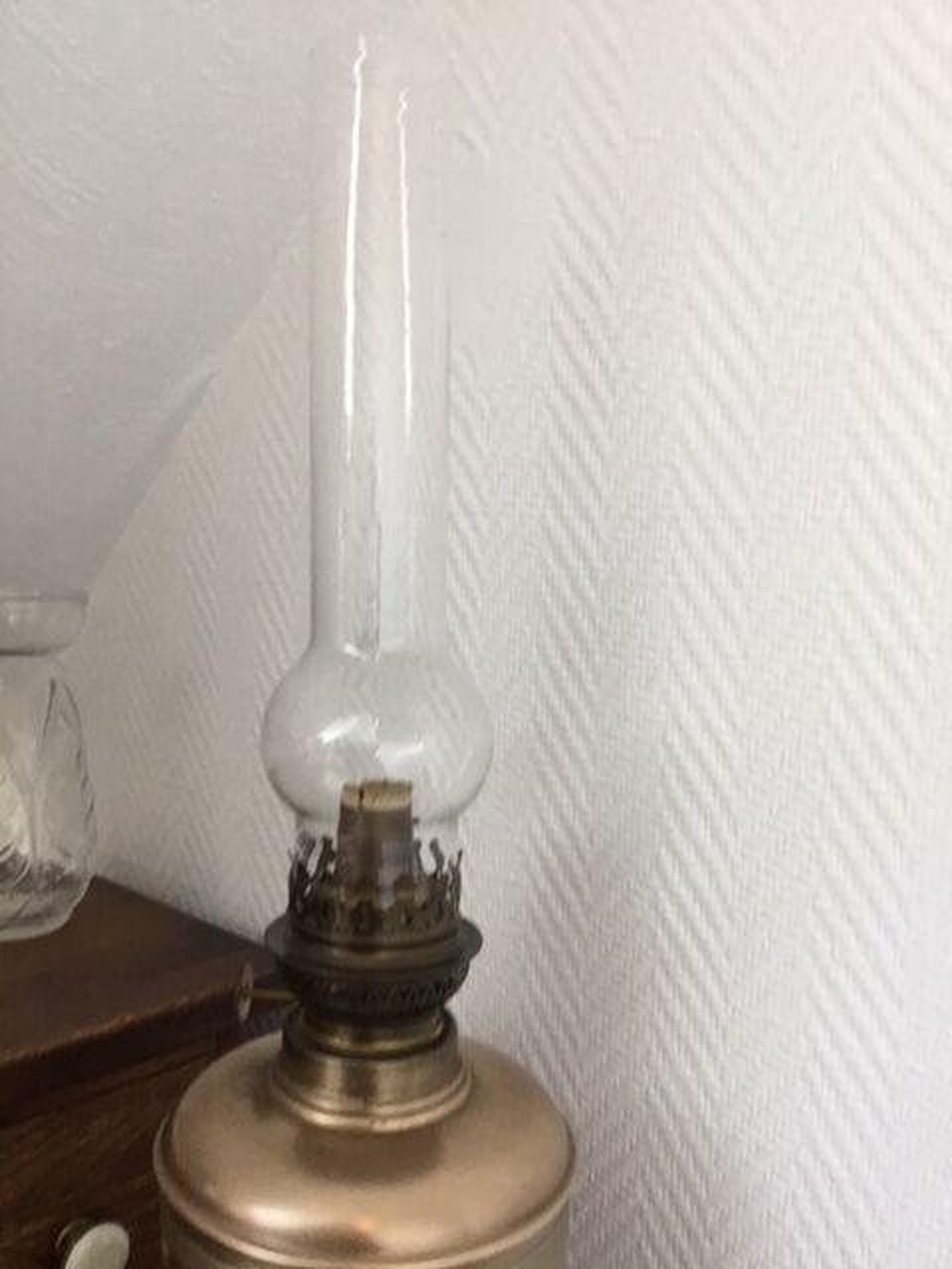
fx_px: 1137
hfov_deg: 45.4
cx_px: 476
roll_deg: -1.7
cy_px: 634
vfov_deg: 58.4
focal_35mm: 31
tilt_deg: -6.9
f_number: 2.4
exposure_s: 1/33
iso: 40
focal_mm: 3.3
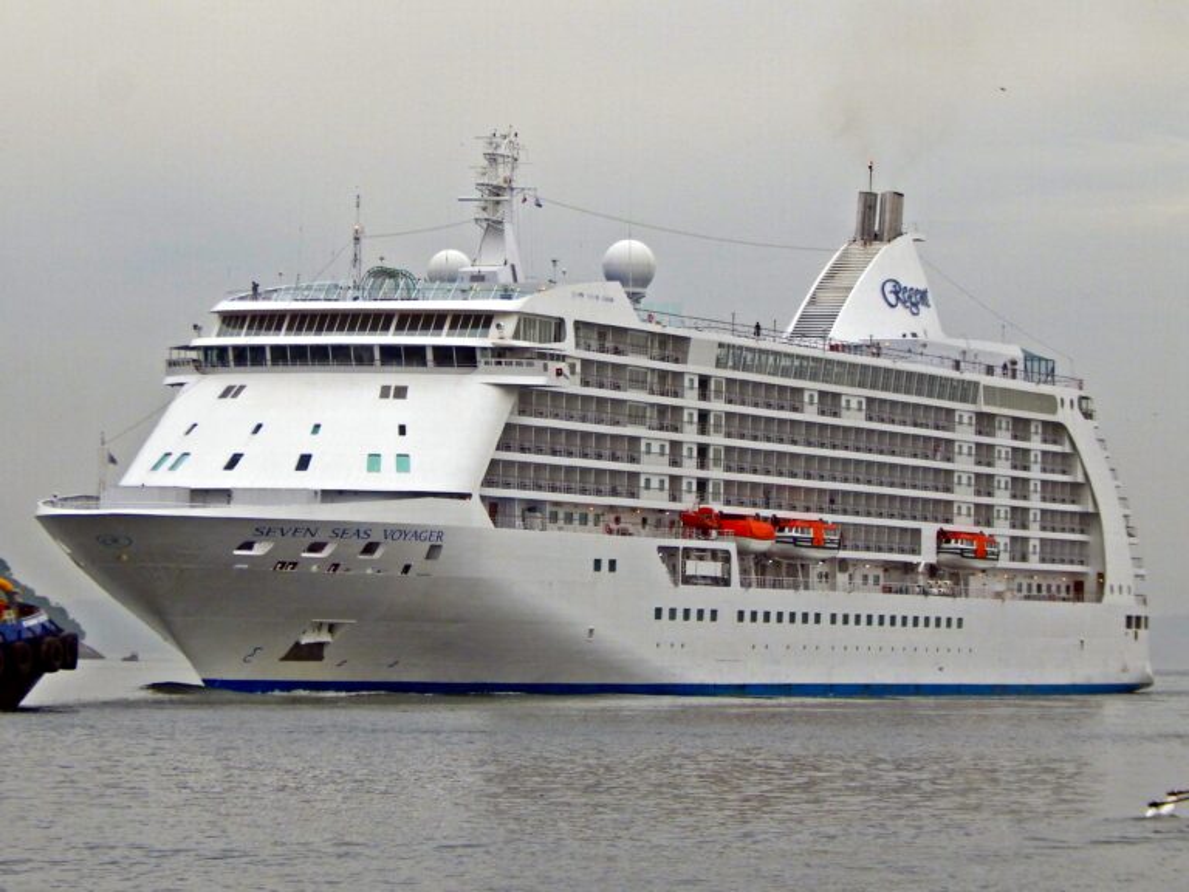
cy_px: 446
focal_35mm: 142
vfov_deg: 10.4
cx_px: 594
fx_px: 4877
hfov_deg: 13.9
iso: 125
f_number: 4.9
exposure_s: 1/160
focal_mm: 25.3
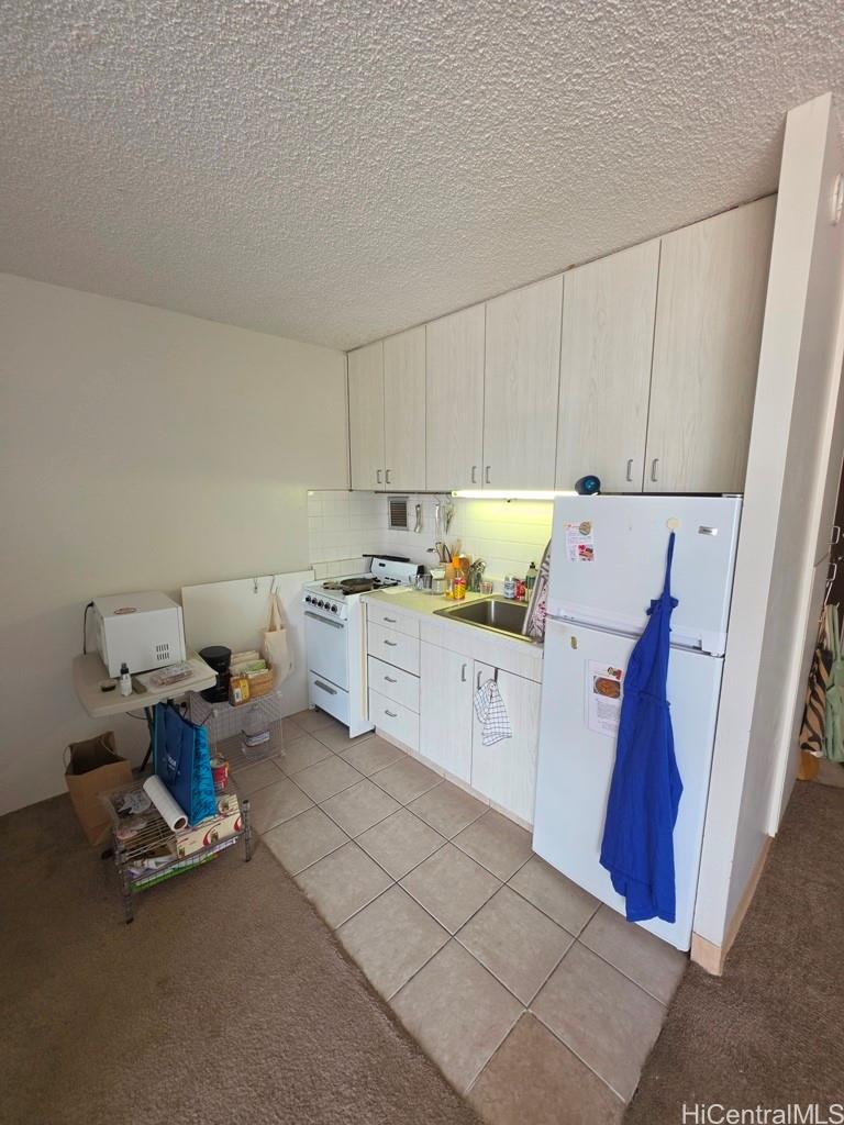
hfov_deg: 89.9
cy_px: 562
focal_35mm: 13
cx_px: 422
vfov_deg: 106.2
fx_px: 423
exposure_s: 1/120
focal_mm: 2.2
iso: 100
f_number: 1.9
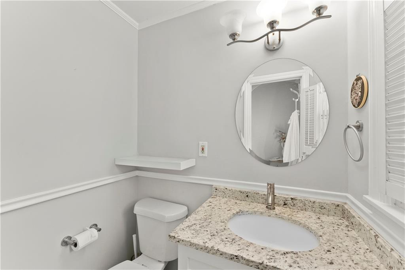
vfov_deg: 81.2
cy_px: 135
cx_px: 202
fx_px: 158
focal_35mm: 14
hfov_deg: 104.2
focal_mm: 14
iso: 640
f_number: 7.1
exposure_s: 1/8
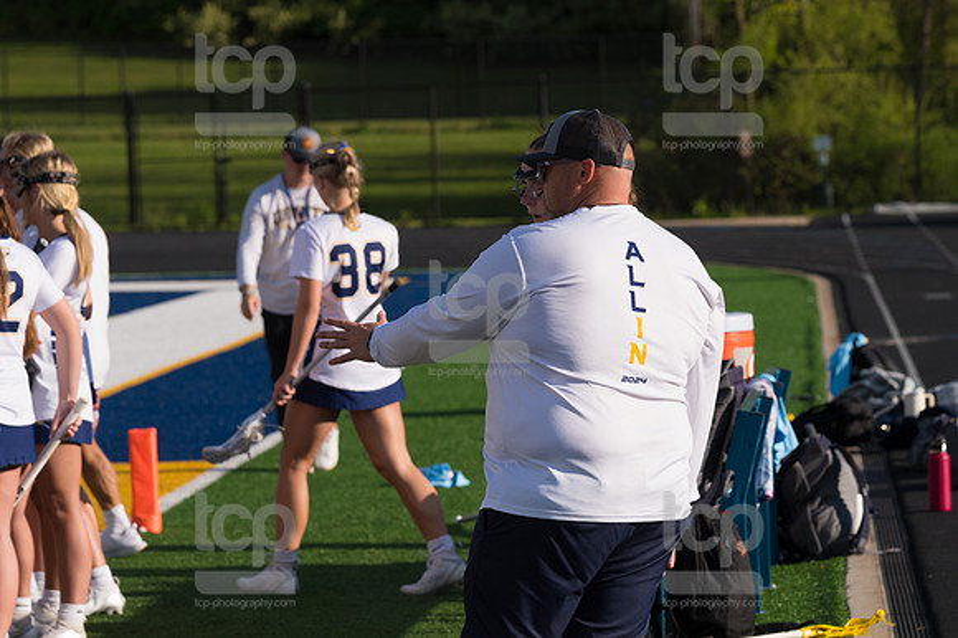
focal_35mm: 187
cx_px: 479
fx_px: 4973
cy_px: 319
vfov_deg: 7.3
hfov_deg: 11.0
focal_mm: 125
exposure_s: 1/1600
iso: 250
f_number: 5.6
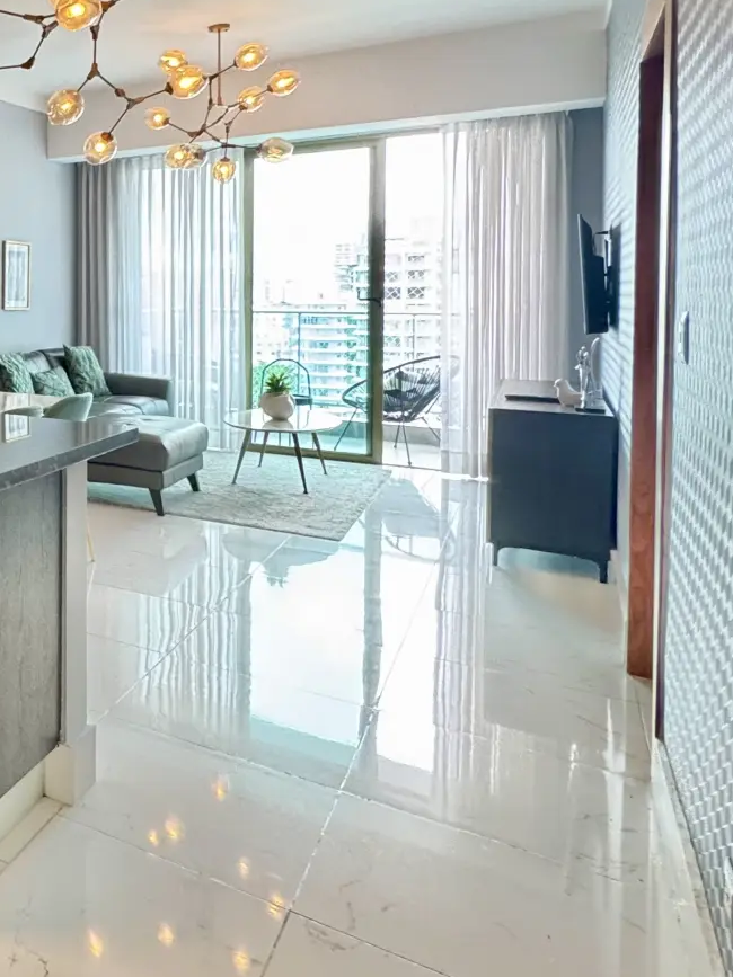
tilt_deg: -2.2
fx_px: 875
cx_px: -271
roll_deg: +0.3
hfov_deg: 31.7
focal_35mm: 31
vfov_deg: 56.9
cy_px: 316
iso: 200
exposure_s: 1/60
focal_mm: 2.22
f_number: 2.2
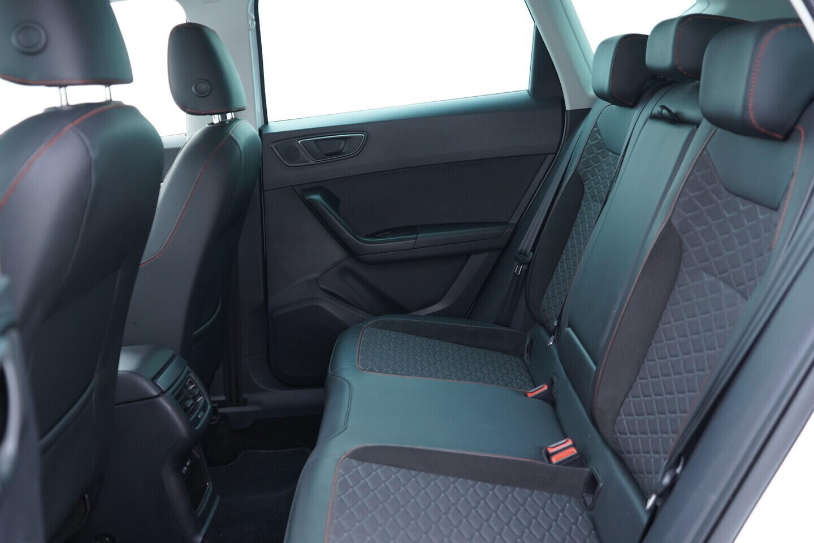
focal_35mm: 36
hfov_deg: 53.1
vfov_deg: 36.9
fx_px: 814
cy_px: 272
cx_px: 407
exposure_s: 1/40
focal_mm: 24
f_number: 2.8
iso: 400
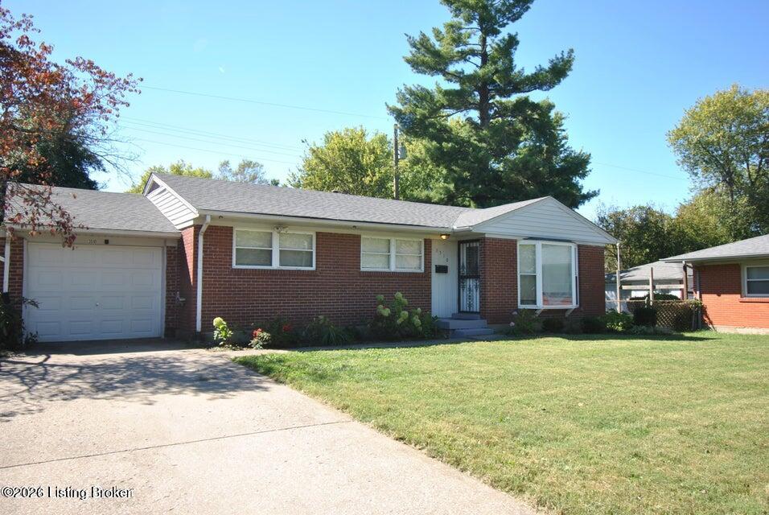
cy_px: 258
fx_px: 577
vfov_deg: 48.1
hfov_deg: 67.3
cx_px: 384
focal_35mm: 27
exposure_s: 1/160
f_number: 6.3
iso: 100
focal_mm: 18
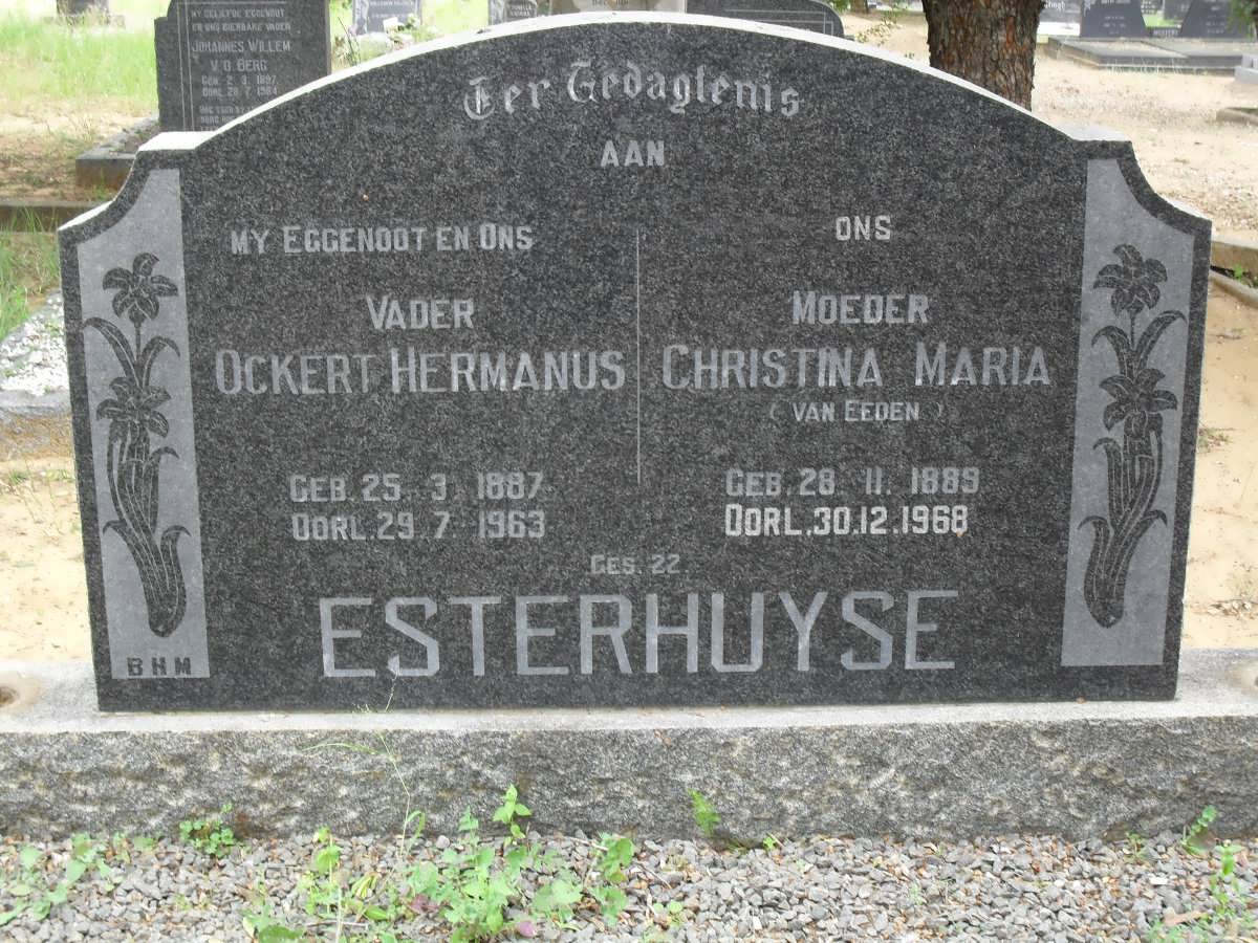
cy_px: 472
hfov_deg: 33.8
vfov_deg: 25.7
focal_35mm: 57
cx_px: 629
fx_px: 2071
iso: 100
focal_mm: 10.1
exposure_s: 1/60
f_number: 4.3
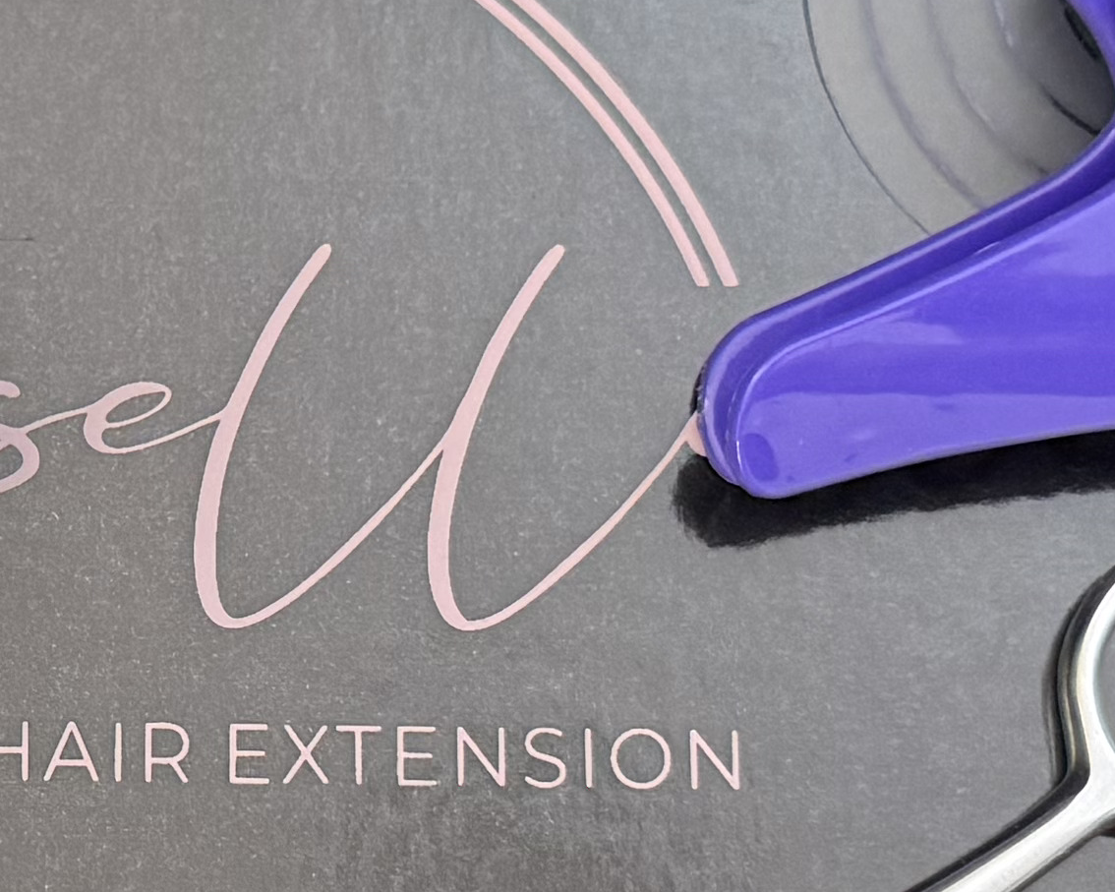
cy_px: 600
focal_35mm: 118
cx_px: -134
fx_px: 3894
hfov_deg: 15.8
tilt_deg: -87.9
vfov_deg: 13.0
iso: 400
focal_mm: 6.76
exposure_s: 1/60
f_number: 1.78
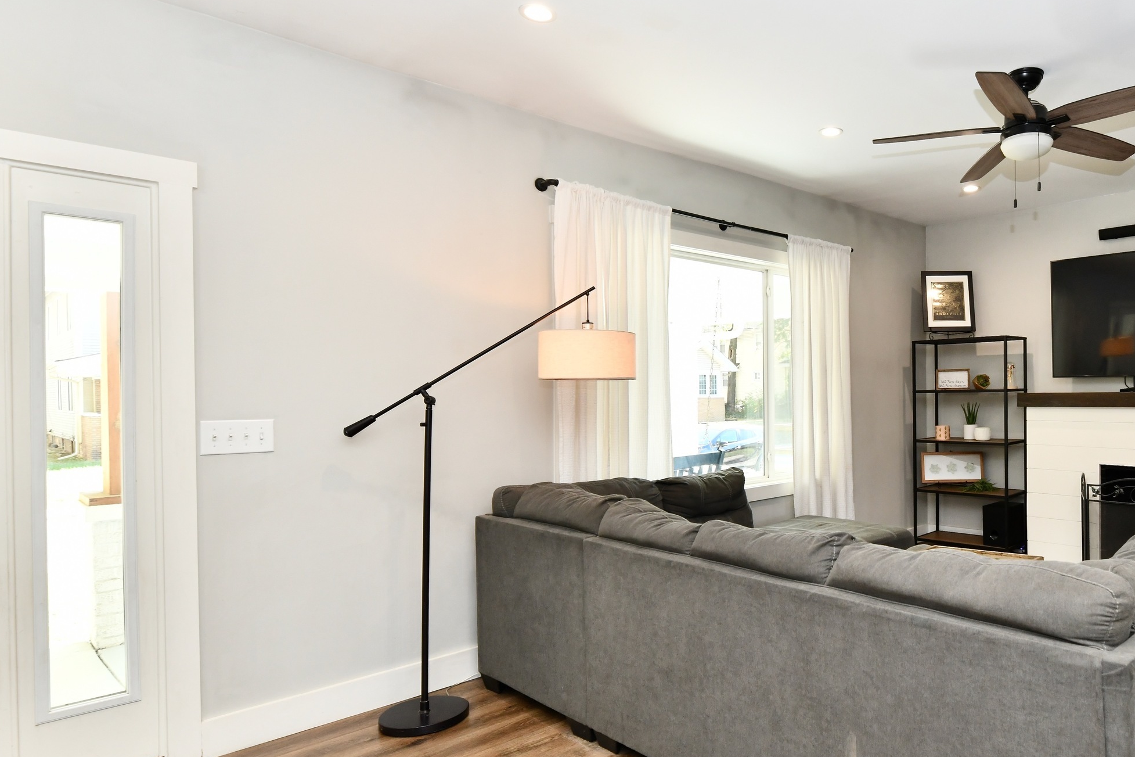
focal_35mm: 22
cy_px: 410
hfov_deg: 73.2
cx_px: 849
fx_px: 694
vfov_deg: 57.1
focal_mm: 14
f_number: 6.3
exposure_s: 1/60
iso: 640
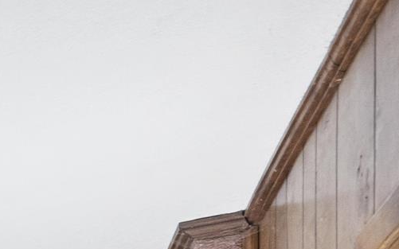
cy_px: 656
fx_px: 1087
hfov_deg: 12.0
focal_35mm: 100
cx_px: -749
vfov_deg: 10.6
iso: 2000
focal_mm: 16
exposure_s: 1/30
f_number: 5.6
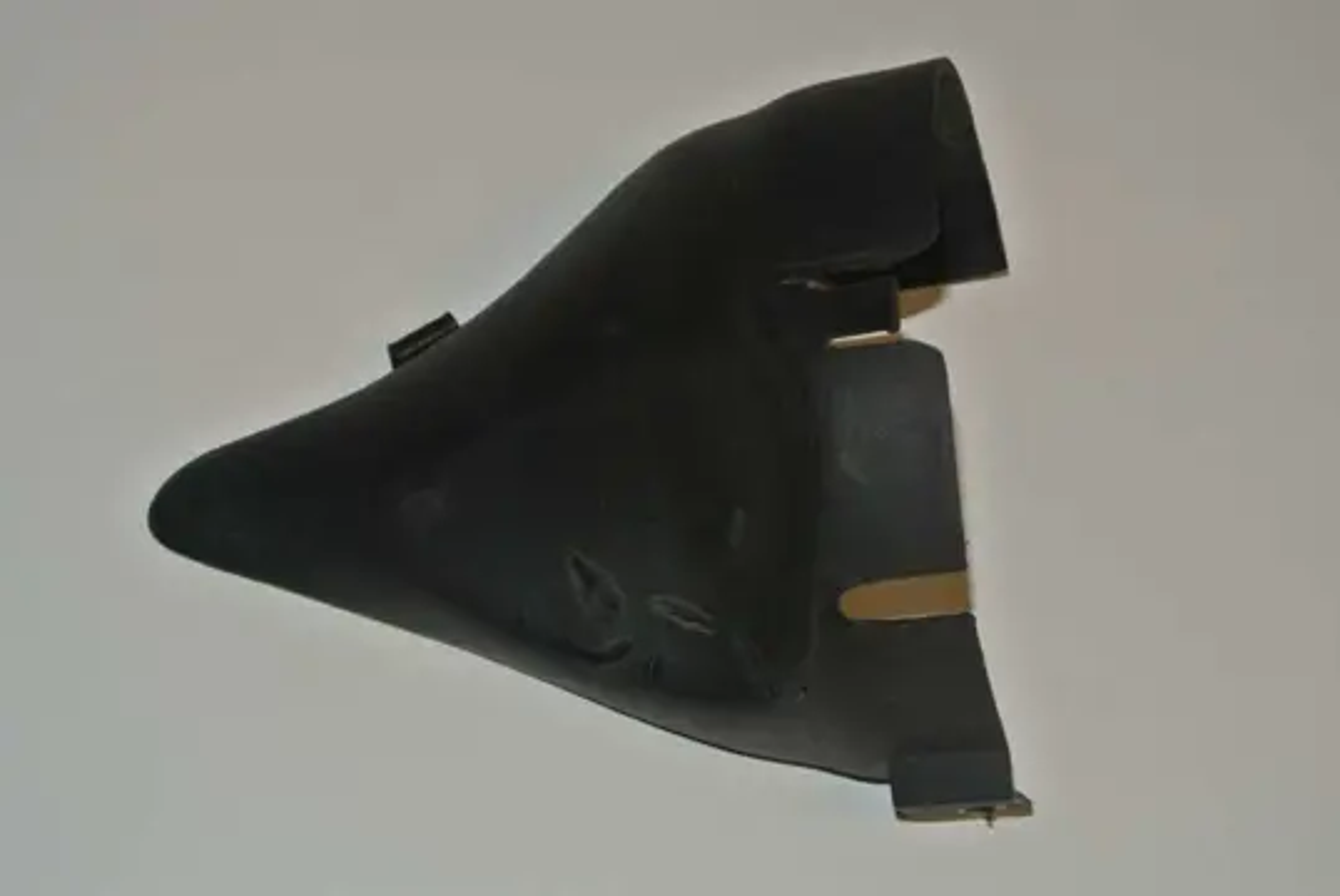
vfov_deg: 16.9
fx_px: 3018
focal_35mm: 81
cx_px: 670
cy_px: 448
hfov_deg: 25.0
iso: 200
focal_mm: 30
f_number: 5.6
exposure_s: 1/60
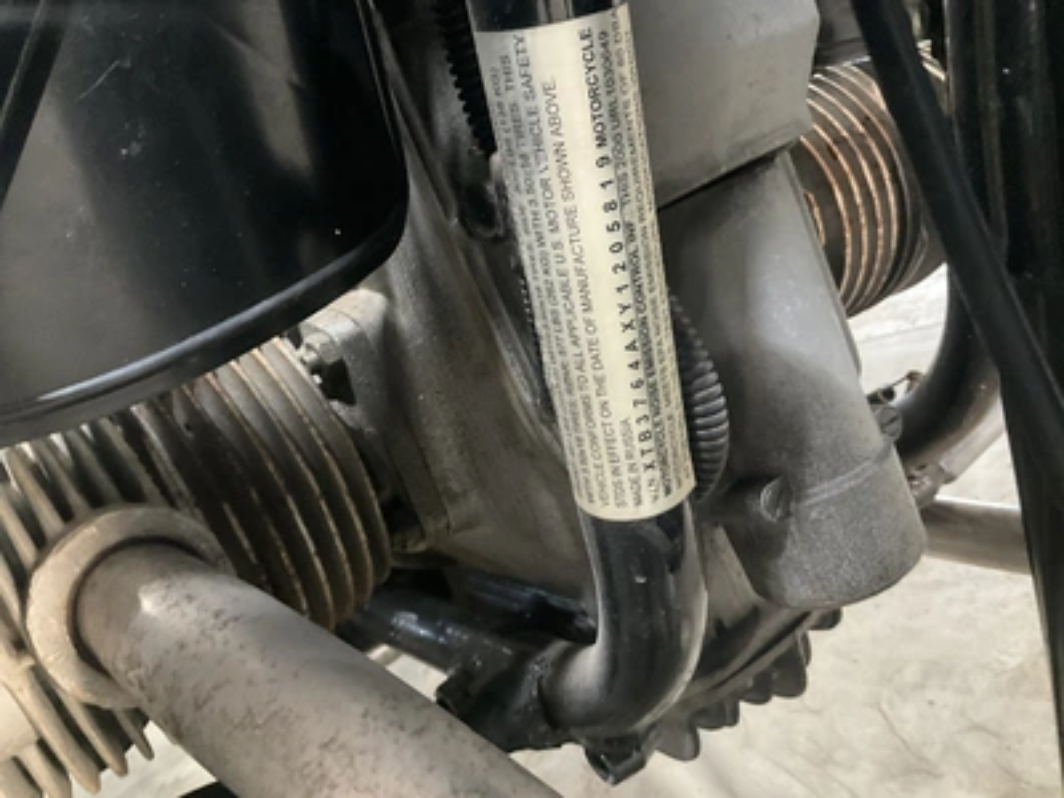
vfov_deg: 48.2
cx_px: 532
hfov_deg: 61.7
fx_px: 891
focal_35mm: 29
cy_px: 399
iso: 500
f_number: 1.8
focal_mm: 3
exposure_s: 1/30
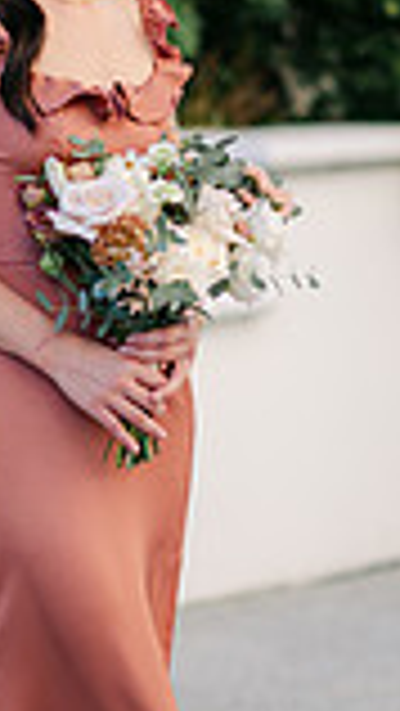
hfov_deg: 4.8
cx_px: 34
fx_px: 4765
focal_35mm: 253
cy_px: 270
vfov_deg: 8.5
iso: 100
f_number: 1.8
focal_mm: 85
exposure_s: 1/1250
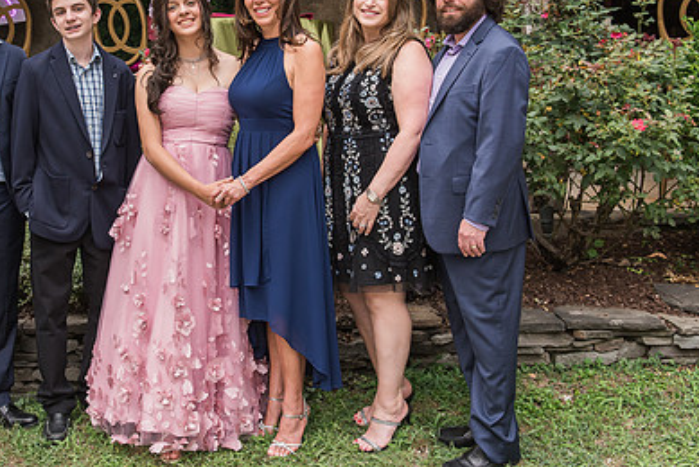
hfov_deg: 38.4
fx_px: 991
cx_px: 227
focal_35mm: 51
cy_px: 133
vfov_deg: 26.3
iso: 640
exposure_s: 1/200
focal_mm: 32
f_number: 4.5
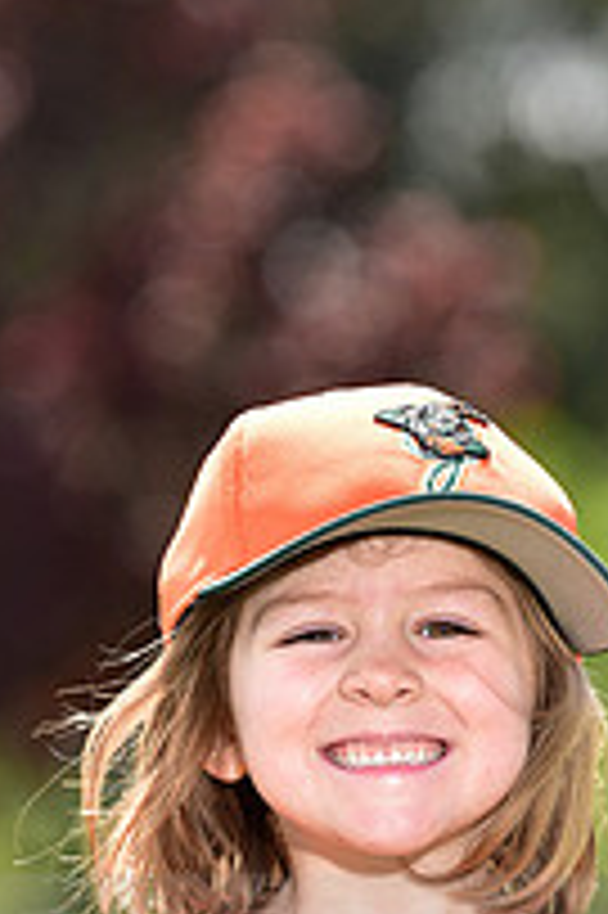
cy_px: 937
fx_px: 14514
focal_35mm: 572
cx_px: 345
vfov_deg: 3.6
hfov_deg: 2.4
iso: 80
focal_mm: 200
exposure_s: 1/200
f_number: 5
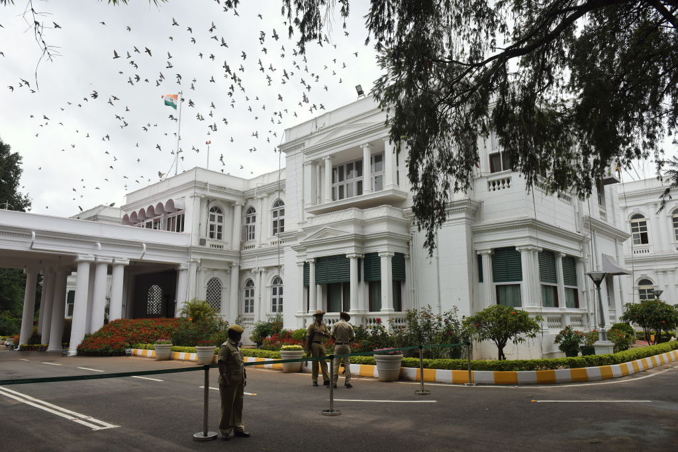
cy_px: 226
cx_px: 339
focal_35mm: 27
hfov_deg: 67.4
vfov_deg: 47.9
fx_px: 509
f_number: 7.1
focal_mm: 27
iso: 500
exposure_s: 1/1250
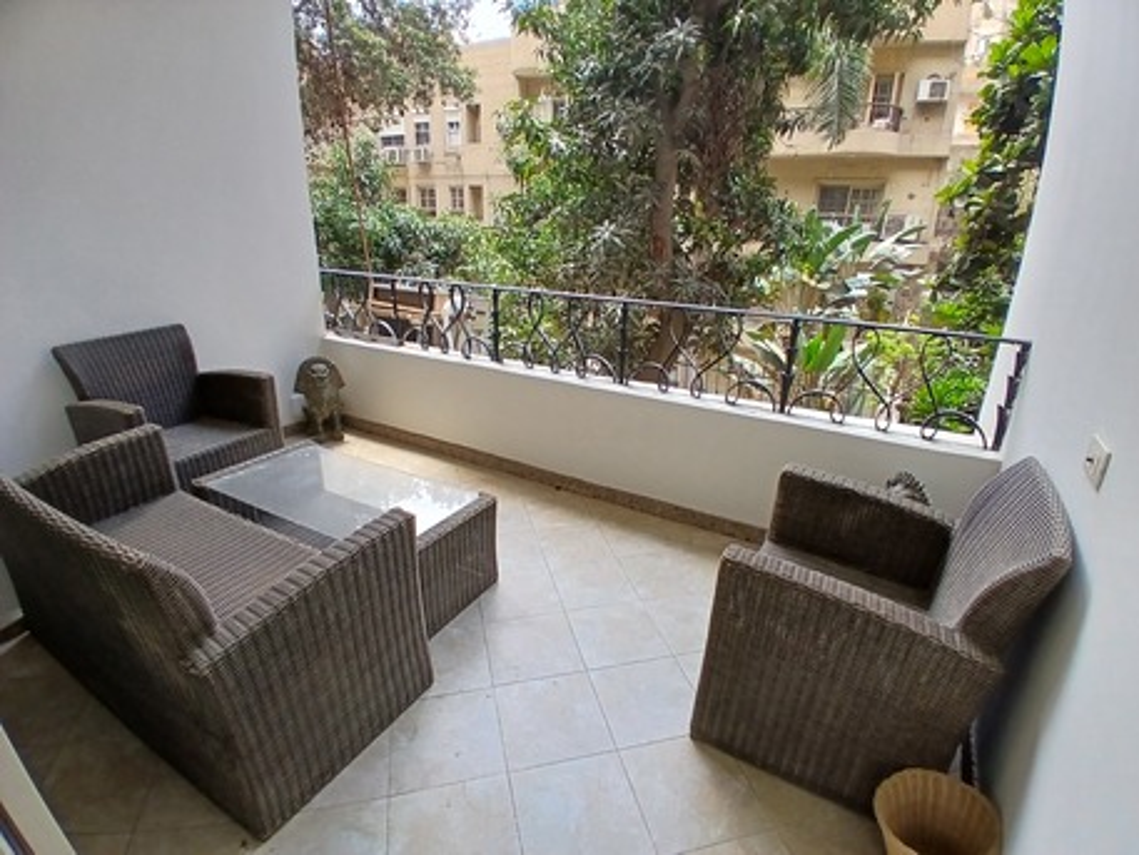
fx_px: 560
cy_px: 428
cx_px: 570
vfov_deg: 74.8
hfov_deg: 91.0
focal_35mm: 17
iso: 50
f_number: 2.2
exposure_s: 1/160
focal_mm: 1.4
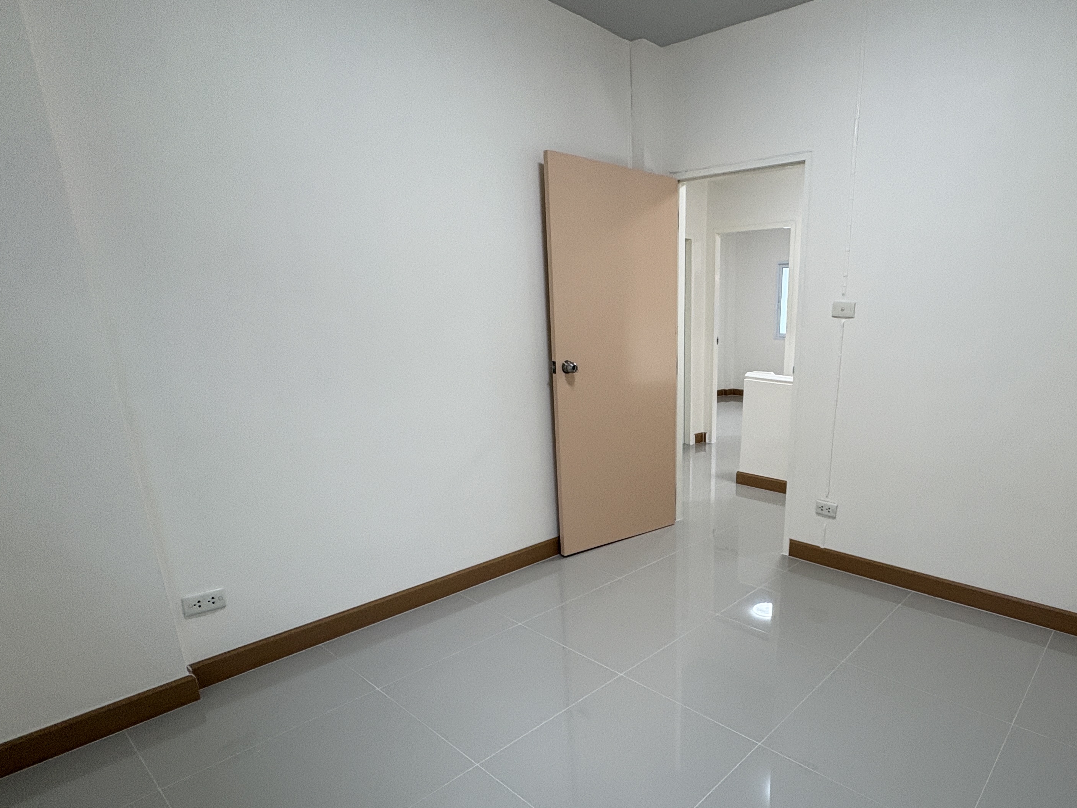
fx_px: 622
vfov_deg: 65.3
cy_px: 491
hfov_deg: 79.7
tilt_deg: -15.2
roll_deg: -0.3
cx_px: 697
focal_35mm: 20
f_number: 2.2
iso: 200
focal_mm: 2.22
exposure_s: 1/100
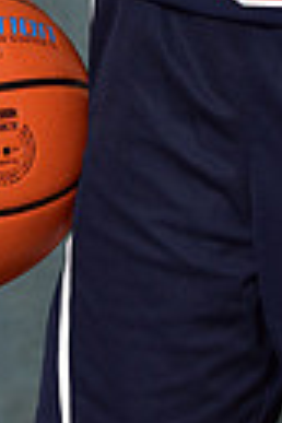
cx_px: 349
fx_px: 5287
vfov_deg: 4.5
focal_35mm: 450
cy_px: -351
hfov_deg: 3.1
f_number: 4.5
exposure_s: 1/200
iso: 320
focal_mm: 100
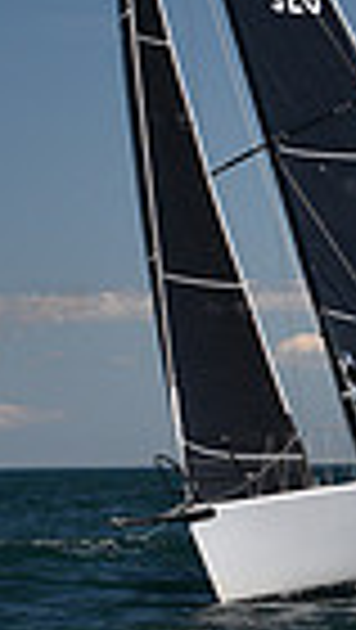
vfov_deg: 7.1
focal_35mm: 303
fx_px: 5073
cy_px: 72
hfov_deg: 4.0
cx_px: 322
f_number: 6.3
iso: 250
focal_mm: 70
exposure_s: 1/800
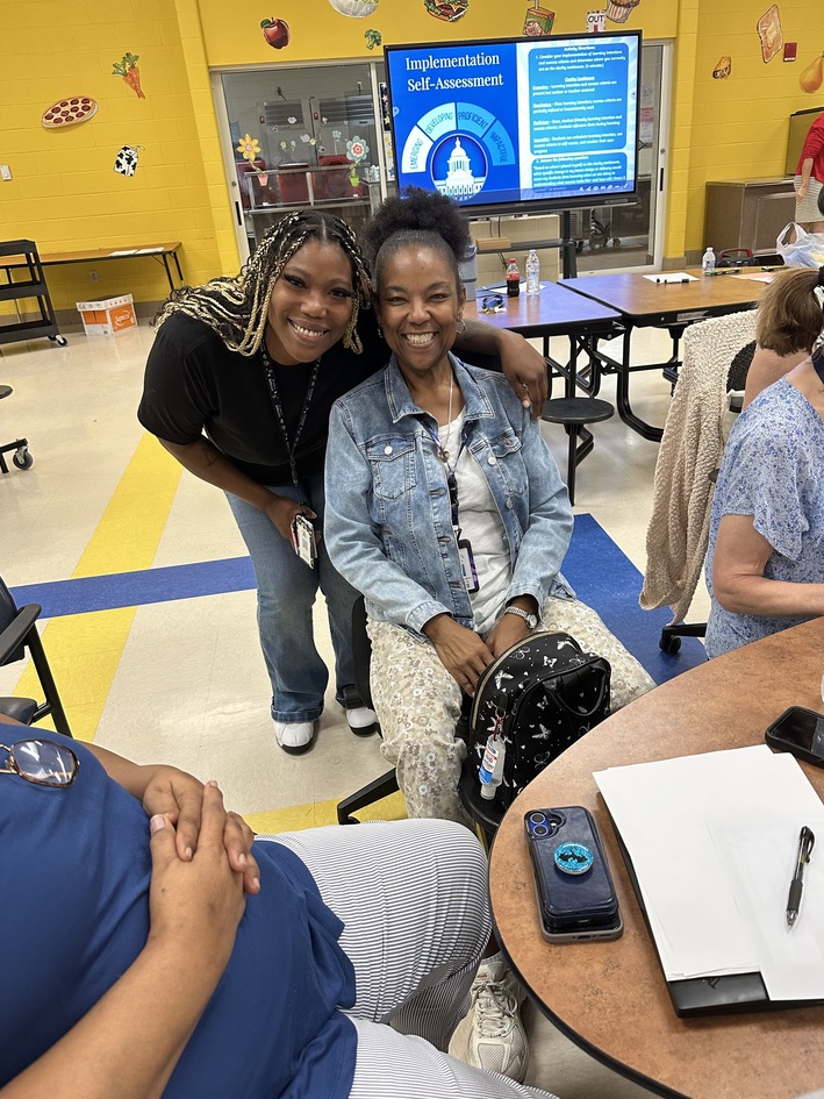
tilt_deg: -26.7
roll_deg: +3.9
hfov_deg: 53.0
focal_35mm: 26
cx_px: 445
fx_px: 825
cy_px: 570
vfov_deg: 67.3
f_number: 1.78
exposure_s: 1/60
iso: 250
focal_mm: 6.86
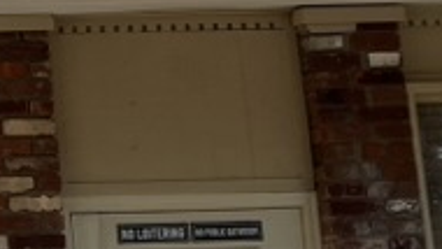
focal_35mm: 153
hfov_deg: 13.2
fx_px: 1794
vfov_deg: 7.9
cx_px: -249
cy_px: 42
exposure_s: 1/2762
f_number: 1.5
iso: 50
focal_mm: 5.7
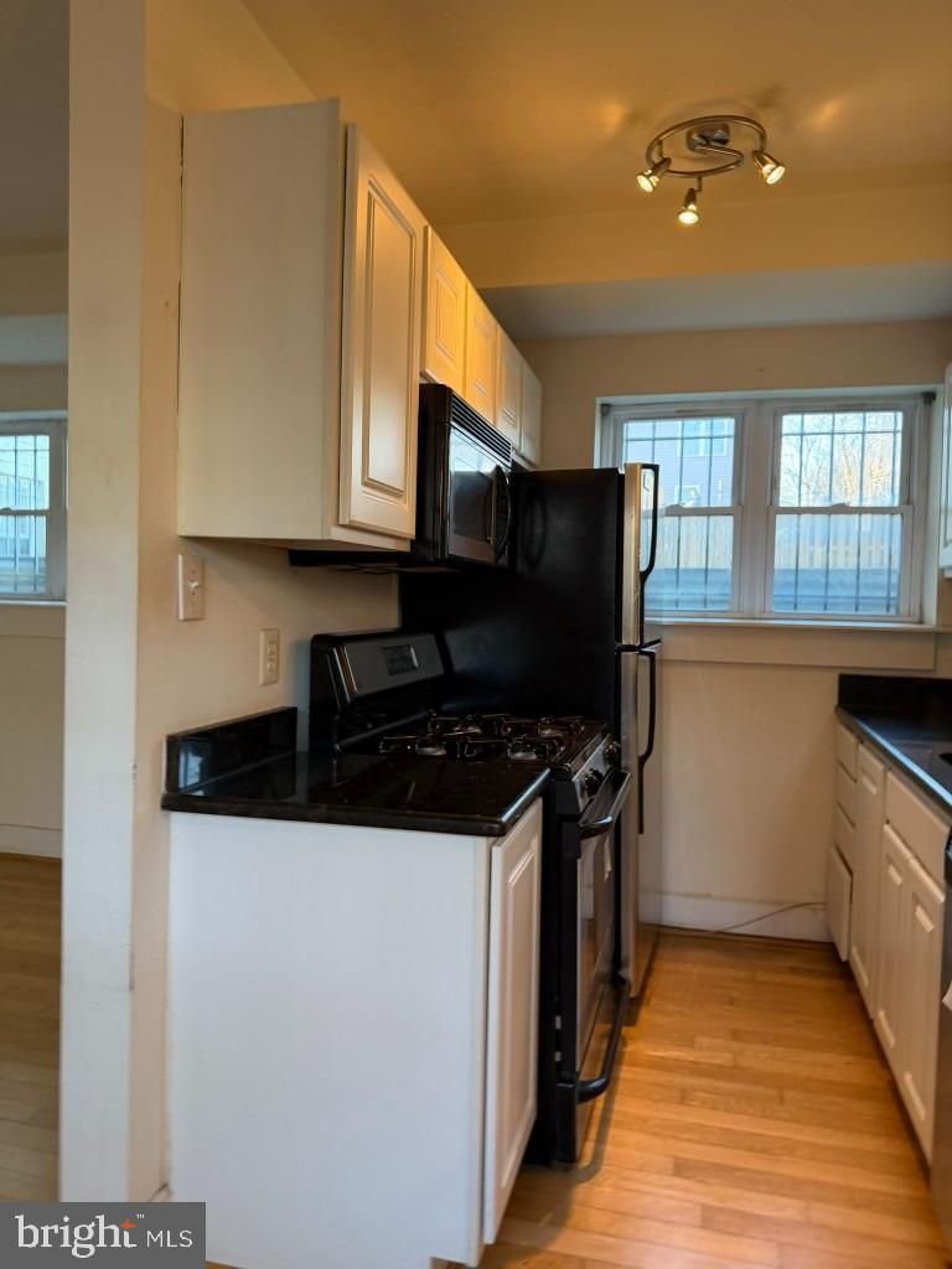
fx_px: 880
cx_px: 476
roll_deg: -2.7
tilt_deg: -2.0
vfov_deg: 71.6
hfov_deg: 56.8
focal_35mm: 24
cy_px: 634
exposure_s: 1/60
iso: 200
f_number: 1.78
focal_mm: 6.76
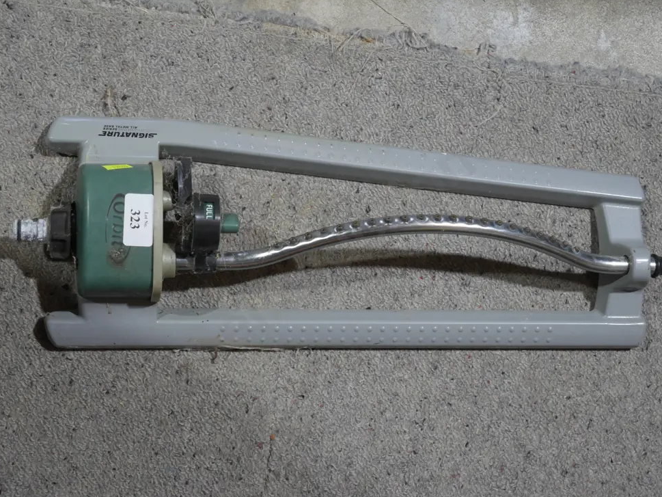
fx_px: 1415
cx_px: 346
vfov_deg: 19.9
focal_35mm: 74
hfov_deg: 26.3
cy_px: 248
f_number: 5.5
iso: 800
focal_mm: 35
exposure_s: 1/80
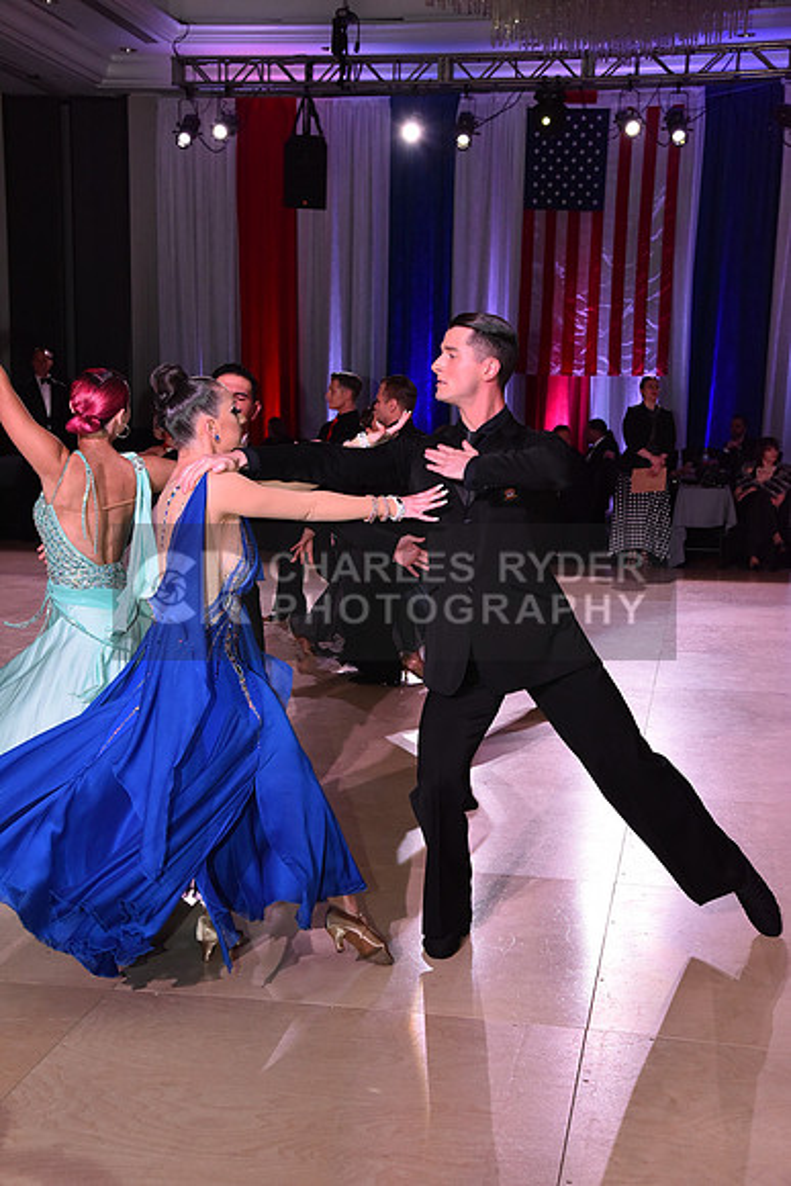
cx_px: 396
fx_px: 1647
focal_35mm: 50
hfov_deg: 27.0
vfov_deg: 39.6
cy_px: 593
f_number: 8
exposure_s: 1/320
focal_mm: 50
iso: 2500
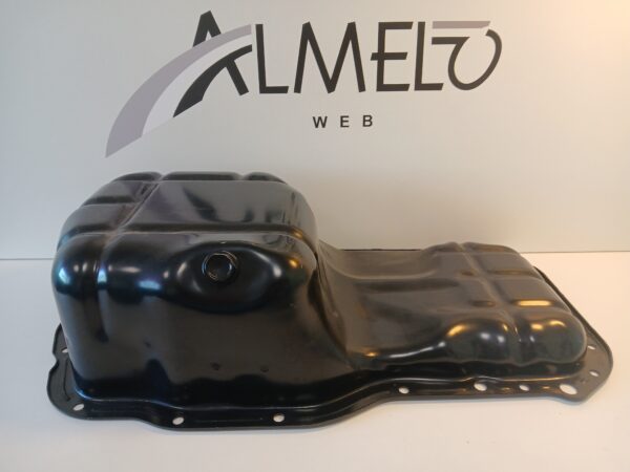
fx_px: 473
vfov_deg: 53.1
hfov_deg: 67.3
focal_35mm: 26
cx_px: 315
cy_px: 236
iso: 80
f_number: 1.8
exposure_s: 1/50
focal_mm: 3.98
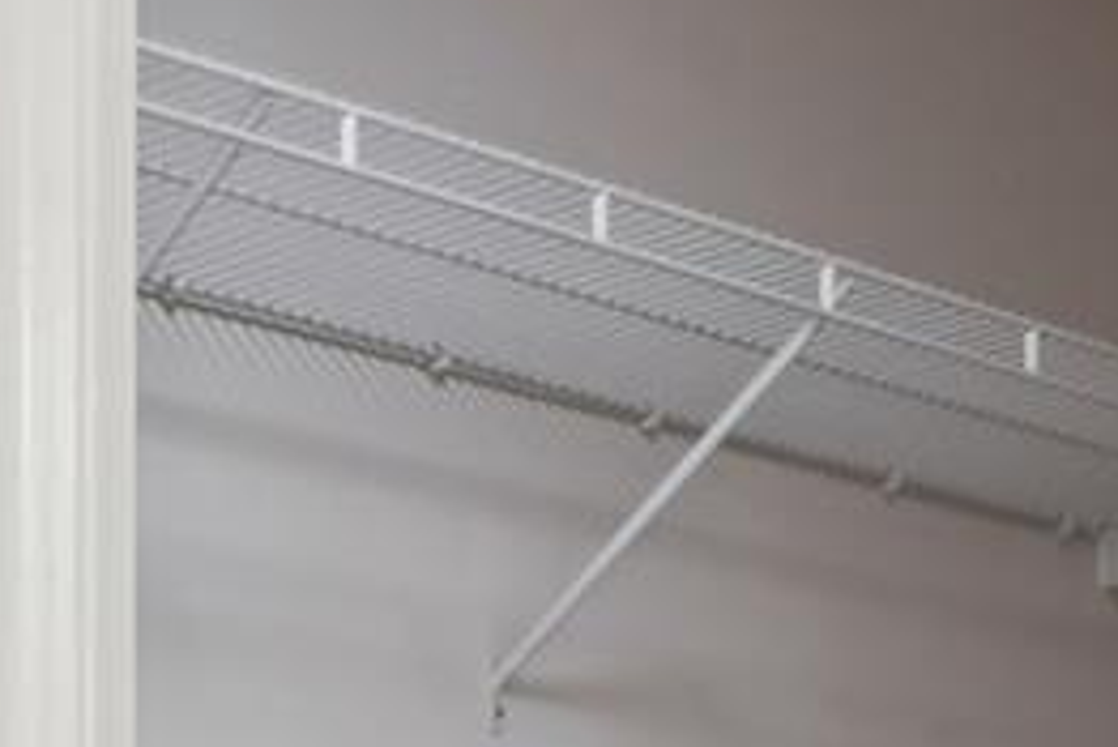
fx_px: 4078
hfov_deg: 12.5
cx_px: -1502
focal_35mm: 131
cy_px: 1684
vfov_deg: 9.5
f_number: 13
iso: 100
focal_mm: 16.8
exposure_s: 1/2
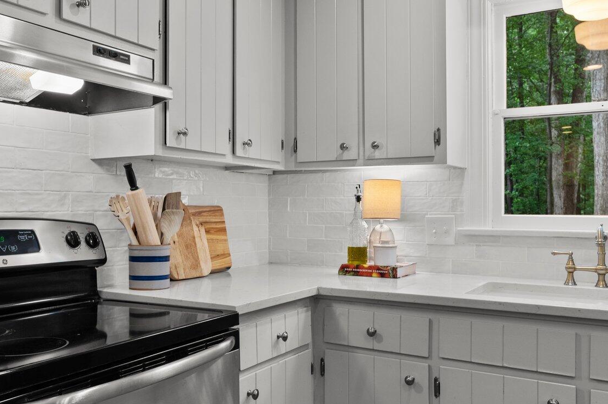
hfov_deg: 54.4
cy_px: 206
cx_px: 286
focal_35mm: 35
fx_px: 590
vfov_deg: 37.8
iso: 400
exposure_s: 1/10
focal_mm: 19
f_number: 6.3
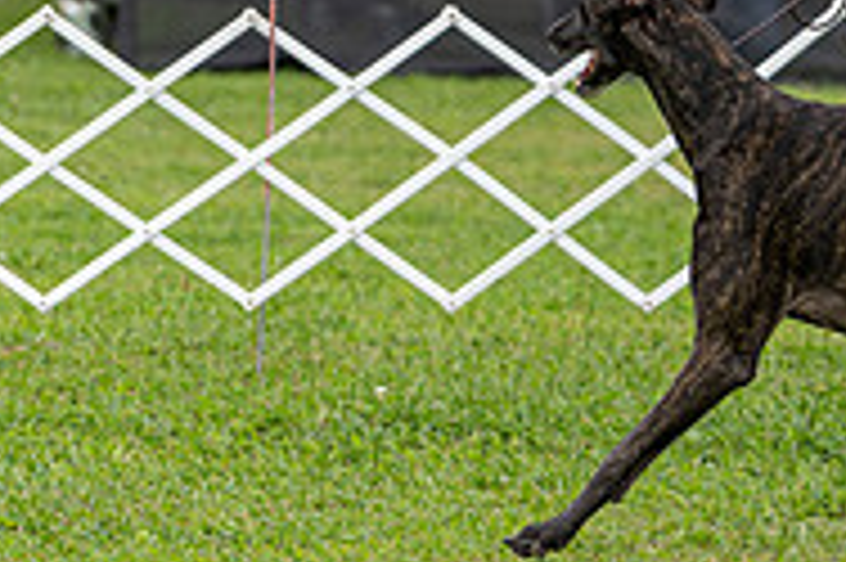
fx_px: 12162
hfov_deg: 4.0
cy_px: -151
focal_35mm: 518
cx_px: 819
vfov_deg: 2.6
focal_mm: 168
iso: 320
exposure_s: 1/1000
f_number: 4
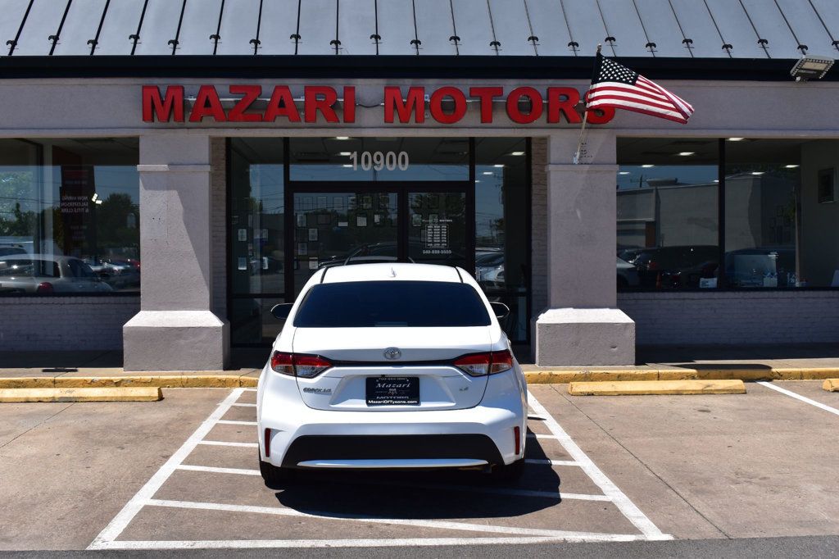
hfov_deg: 46.4
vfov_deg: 31.9
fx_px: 978
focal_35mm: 42
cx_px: 420
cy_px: 280
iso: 250
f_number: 11
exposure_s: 1/500
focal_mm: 28
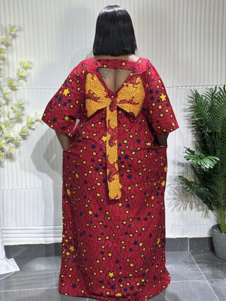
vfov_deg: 39.7
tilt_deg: -9.5
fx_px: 418
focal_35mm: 48
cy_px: 150
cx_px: 113
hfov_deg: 30.3
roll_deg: +0.9
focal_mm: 6.86
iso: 80
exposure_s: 1/121
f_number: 1.78
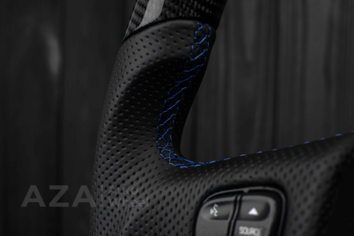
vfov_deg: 25.8
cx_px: 177
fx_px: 516
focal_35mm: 52
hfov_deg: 37.8
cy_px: 118
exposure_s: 1/125
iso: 500
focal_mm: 35
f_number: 6.3
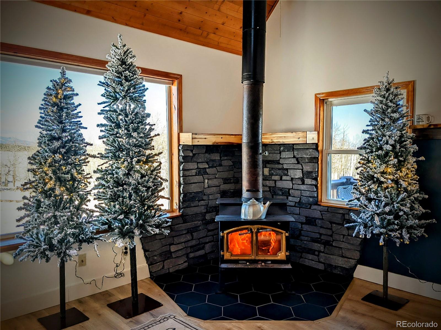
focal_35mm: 27
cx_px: 220
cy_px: 165
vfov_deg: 51.4
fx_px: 344
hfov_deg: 65.3
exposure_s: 1/633
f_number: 1.73
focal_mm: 4.38
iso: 45
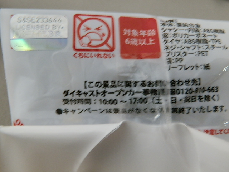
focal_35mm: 34
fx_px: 225
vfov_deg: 41.8
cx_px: 114
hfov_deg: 54.0
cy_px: 86
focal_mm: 6.17
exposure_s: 1/10
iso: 200
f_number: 3.5
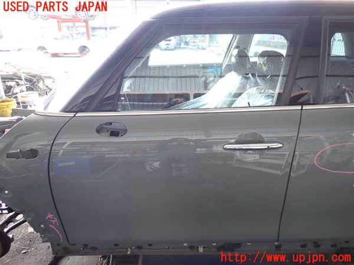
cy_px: 132
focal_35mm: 25
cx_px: 177
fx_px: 256
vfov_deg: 54.9
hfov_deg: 69.4
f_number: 2
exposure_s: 1/60
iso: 100
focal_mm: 4.5
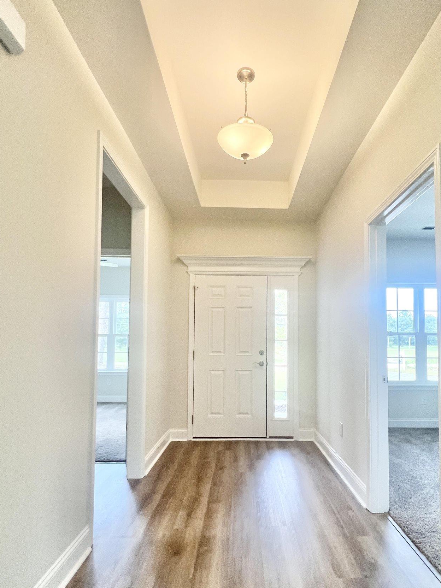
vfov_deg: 87.2
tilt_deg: +4.5
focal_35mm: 18
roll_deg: -2.6
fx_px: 306
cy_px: 334
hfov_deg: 71.3
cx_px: 247
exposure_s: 1/120
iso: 160
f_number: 1.8
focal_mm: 1.57
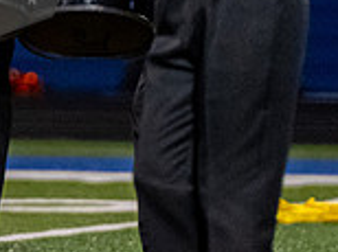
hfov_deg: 1.6
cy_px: -400
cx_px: 4
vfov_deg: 1.2
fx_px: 11796
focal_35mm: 1210
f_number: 2.8
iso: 4000
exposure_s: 1/800
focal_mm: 200
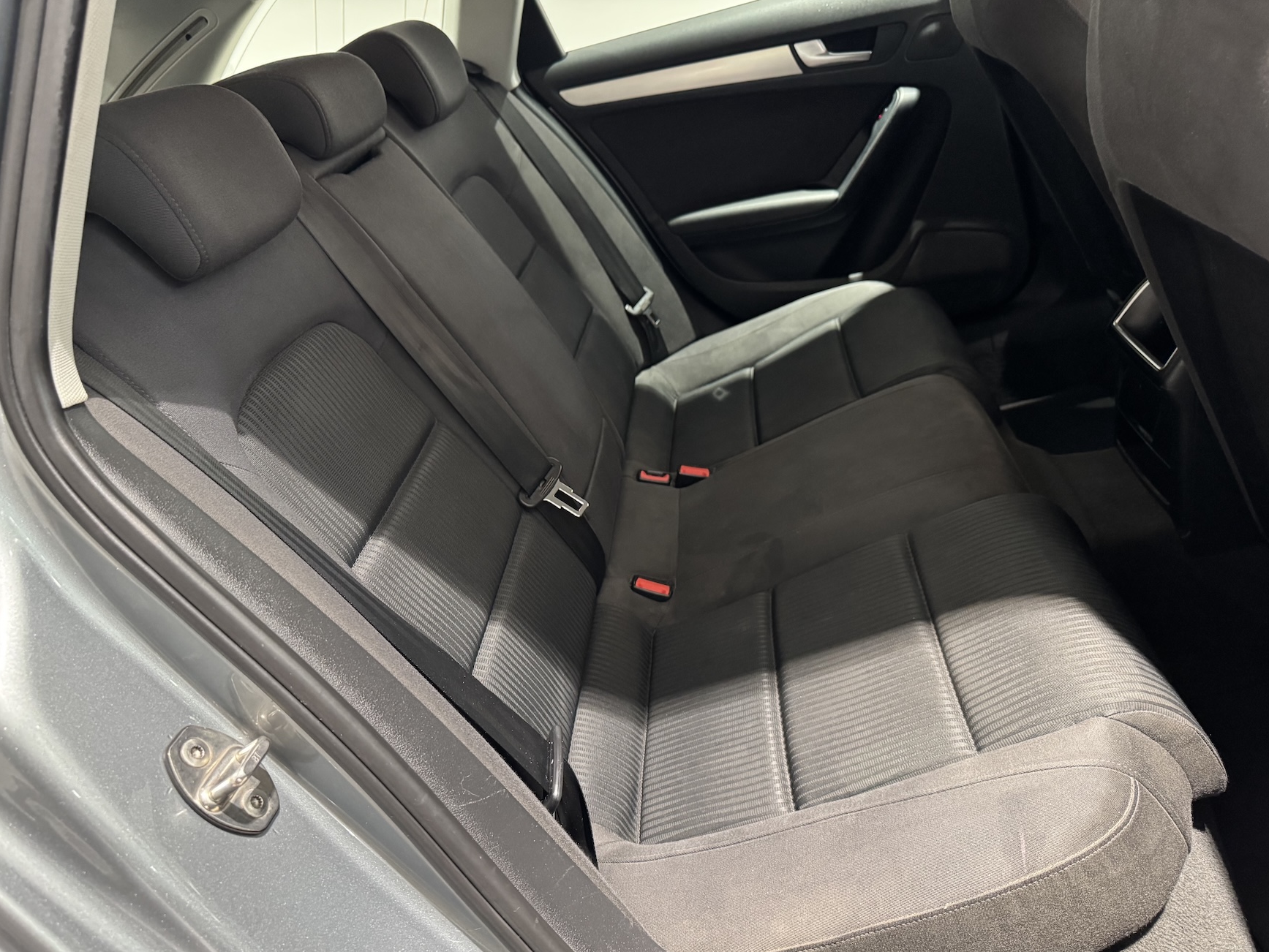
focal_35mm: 26
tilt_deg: -27.3
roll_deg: +17.1
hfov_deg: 67.2
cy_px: 513
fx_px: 953
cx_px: 591
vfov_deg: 53.0
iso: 640
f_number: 1.78
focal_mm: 6.76
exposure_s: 1/50
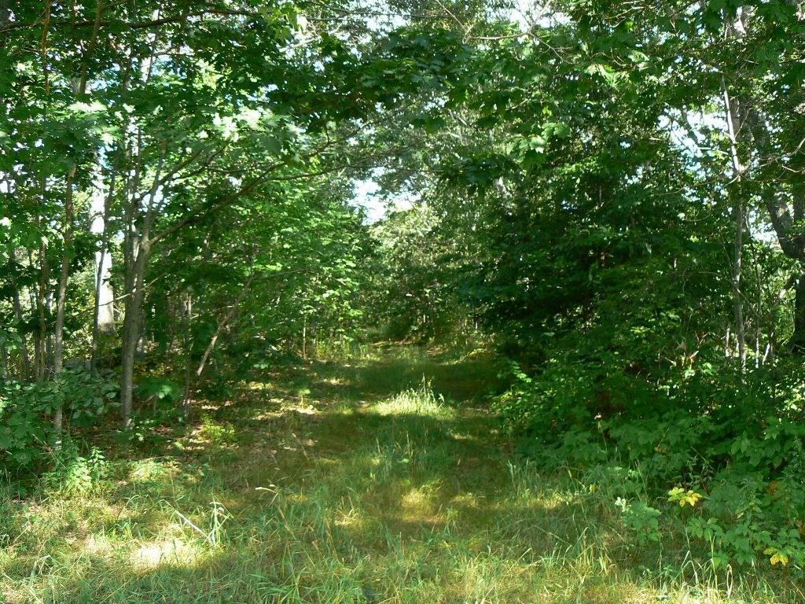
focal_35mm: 36
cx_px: 402
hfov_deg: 51.4
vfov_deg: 39.7
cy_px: 302
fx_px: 837
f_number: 4
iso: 80
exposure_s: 1/60
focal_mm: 6
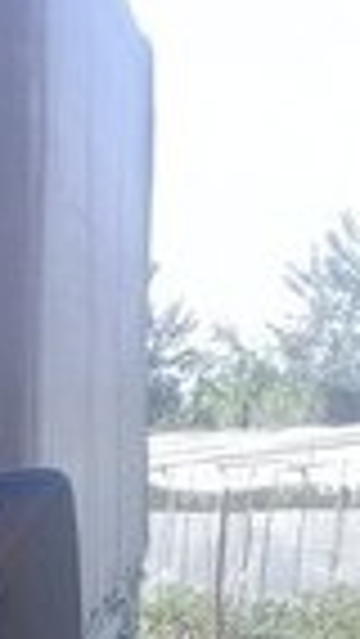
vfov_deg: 17.1
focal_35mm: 118
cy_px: 819
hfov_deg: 9.8
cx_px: -270
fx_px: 2000
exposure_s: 1/427
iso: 50
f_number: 2.2
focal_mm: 3.3
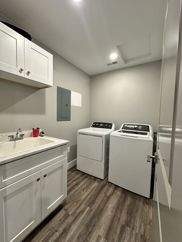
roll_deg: -1.5
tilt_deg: -2.4
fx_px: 98
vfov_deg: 102.1
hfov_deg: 85.7
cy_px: 121
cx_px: 91
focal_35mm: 14
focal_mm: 2.22
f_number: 2.2
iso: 250
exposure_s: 1/120
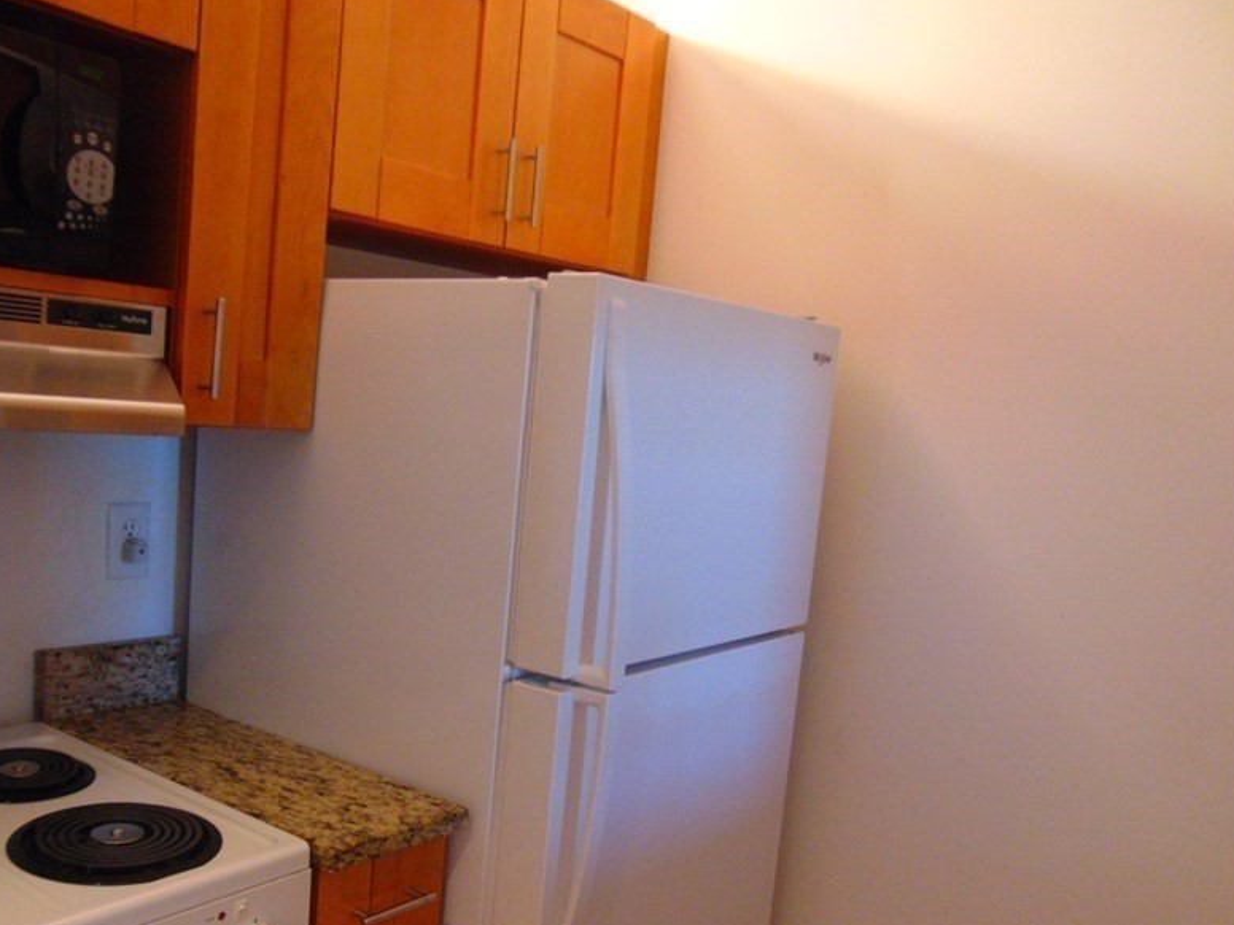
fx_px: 1176
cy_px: 580
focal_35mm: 33
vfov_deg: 42.6
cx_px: 469
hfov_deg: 54.8
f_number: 3
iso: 250
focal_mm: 4.5
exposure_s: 1/30
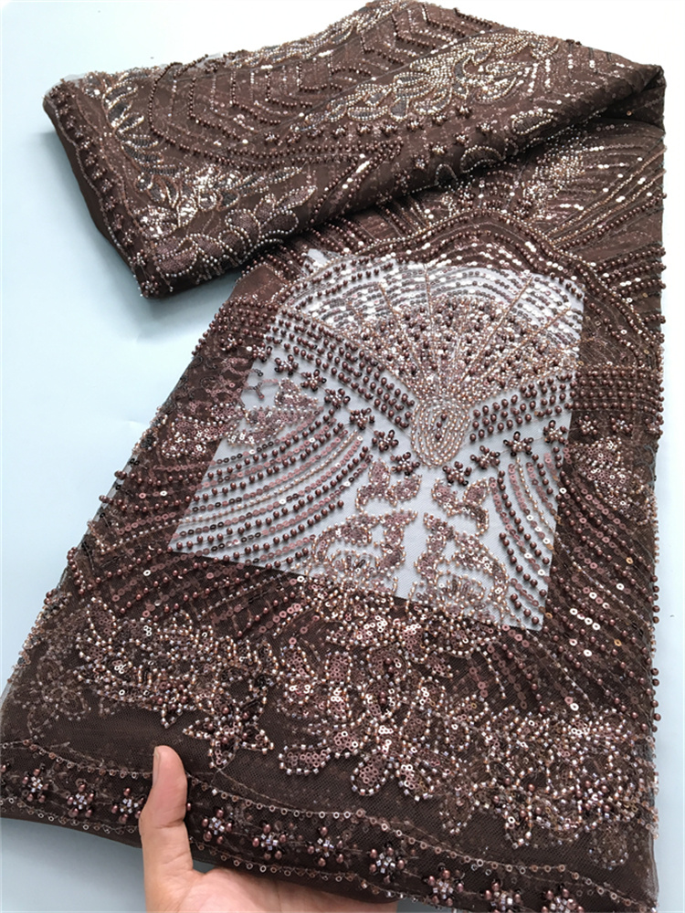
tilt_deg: -52.2
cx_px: 342
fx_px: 765
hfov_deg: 48.2
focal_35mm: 29
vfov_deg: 61.7
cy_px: 456
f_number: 2.2
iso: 80
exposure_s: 1/33
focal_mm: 4.15
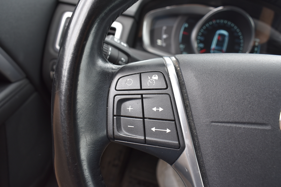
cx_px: 140
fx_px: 234
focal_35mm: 30
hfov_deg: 61.9
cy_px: 94
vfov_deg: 43.6
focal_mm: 20
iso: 400
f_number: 8
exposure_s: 1/125
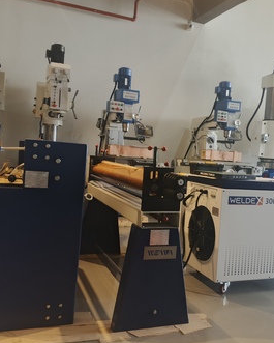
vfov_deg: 57.2
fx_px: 314
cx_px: 169
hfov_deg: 46.8
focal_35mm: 31
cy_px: 175
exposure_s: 1/50
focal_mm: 4.09
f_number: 1.6
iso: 159
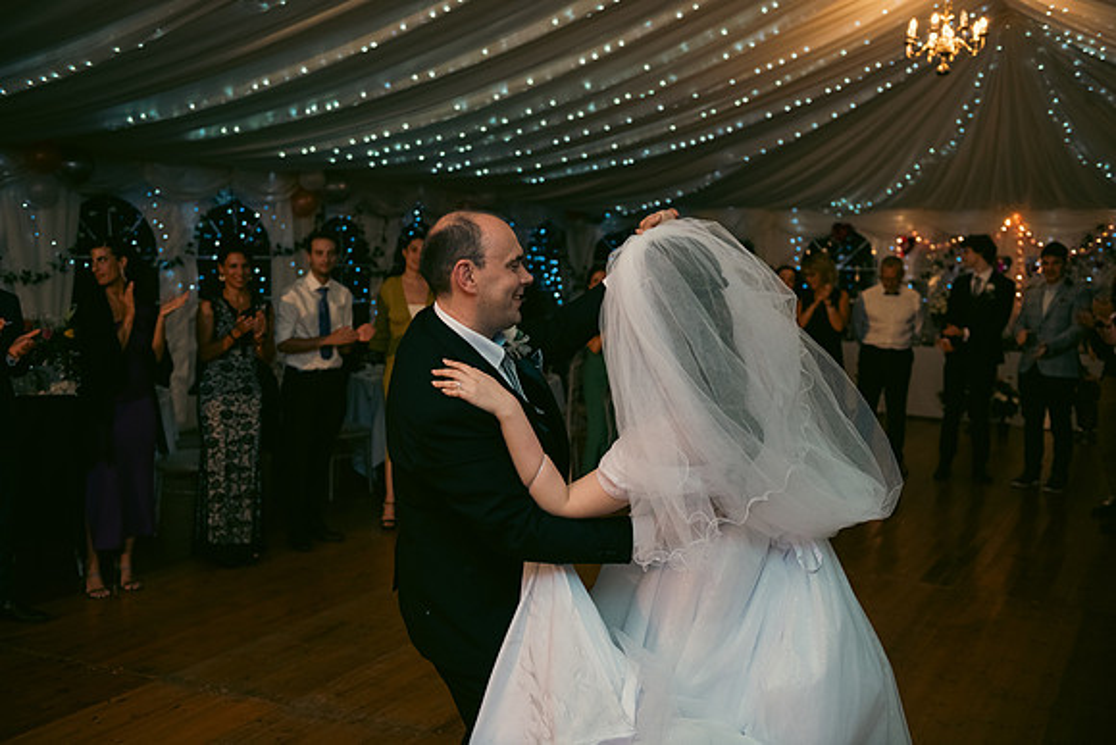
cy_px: 372
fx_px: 1178
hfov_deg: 50.7
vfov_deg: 35.1
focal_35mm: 38
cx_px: 558
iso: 800
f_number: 3.5
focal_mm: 38
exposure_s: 1/160
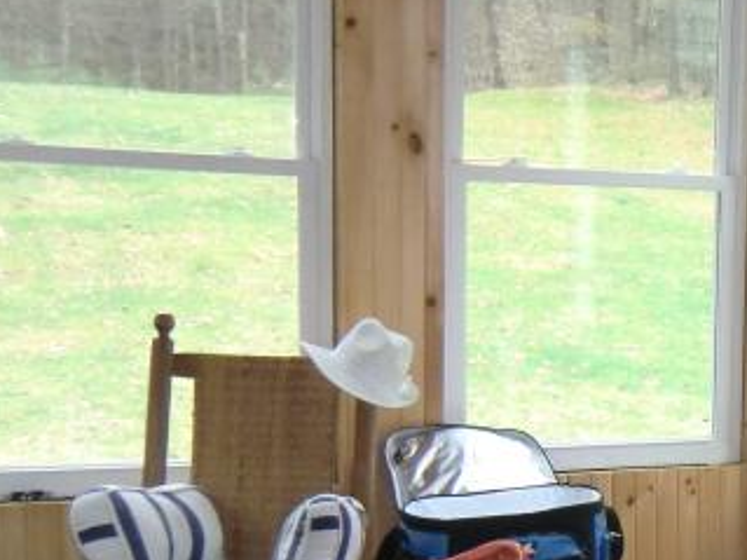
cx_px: 1152
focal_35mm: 77
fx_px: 1661
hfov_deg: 21.0
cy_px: 457
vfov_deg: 18.9
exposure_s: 1/60
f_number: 3.2
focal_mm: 4.3
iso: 320
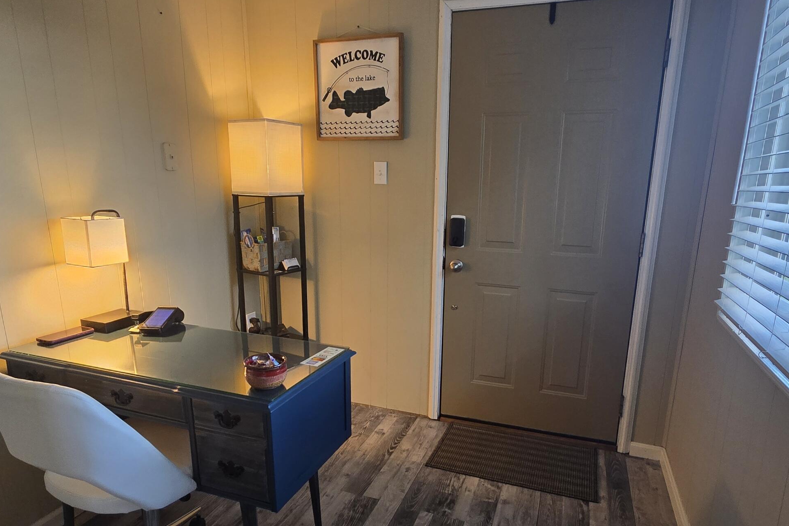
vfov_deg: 59.2
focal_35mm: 21
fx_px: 460
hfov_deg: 81.2
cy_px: 306
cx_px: 401
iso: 160
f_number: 2.2
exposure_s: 1/60
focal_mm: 2.2
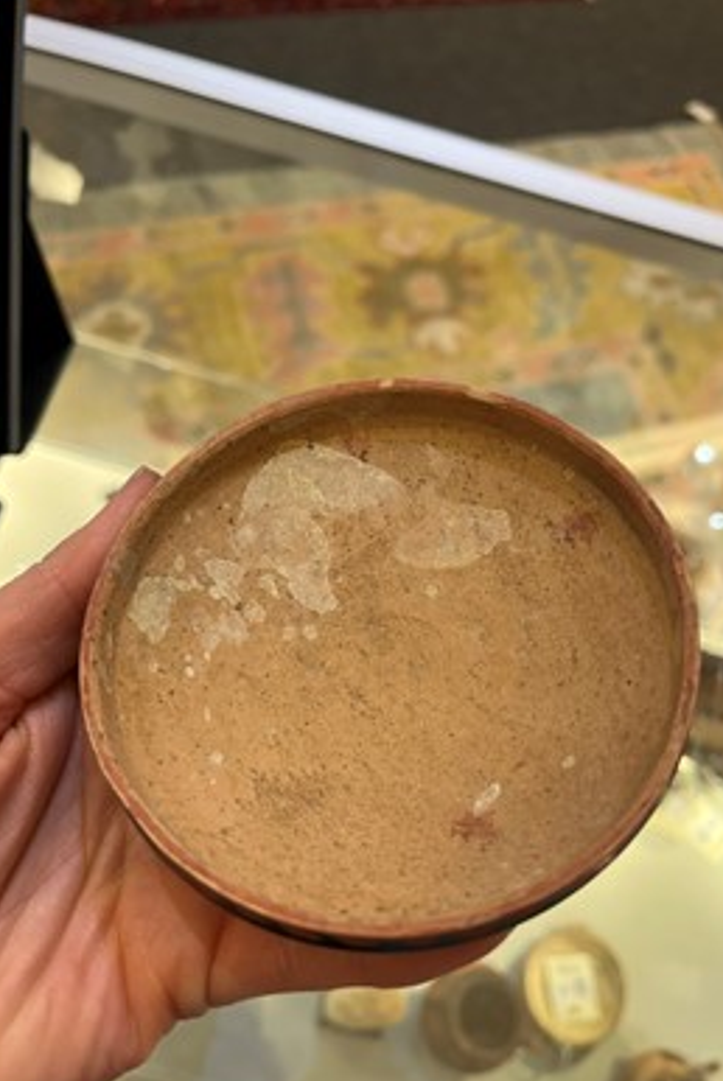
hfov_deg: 46.5
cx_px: 367
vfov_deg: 65.4
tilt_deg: -62.0
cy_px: 552
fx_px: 842
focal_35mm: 28
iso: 125
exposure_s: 1/100
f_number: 1.6
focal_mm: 5.1
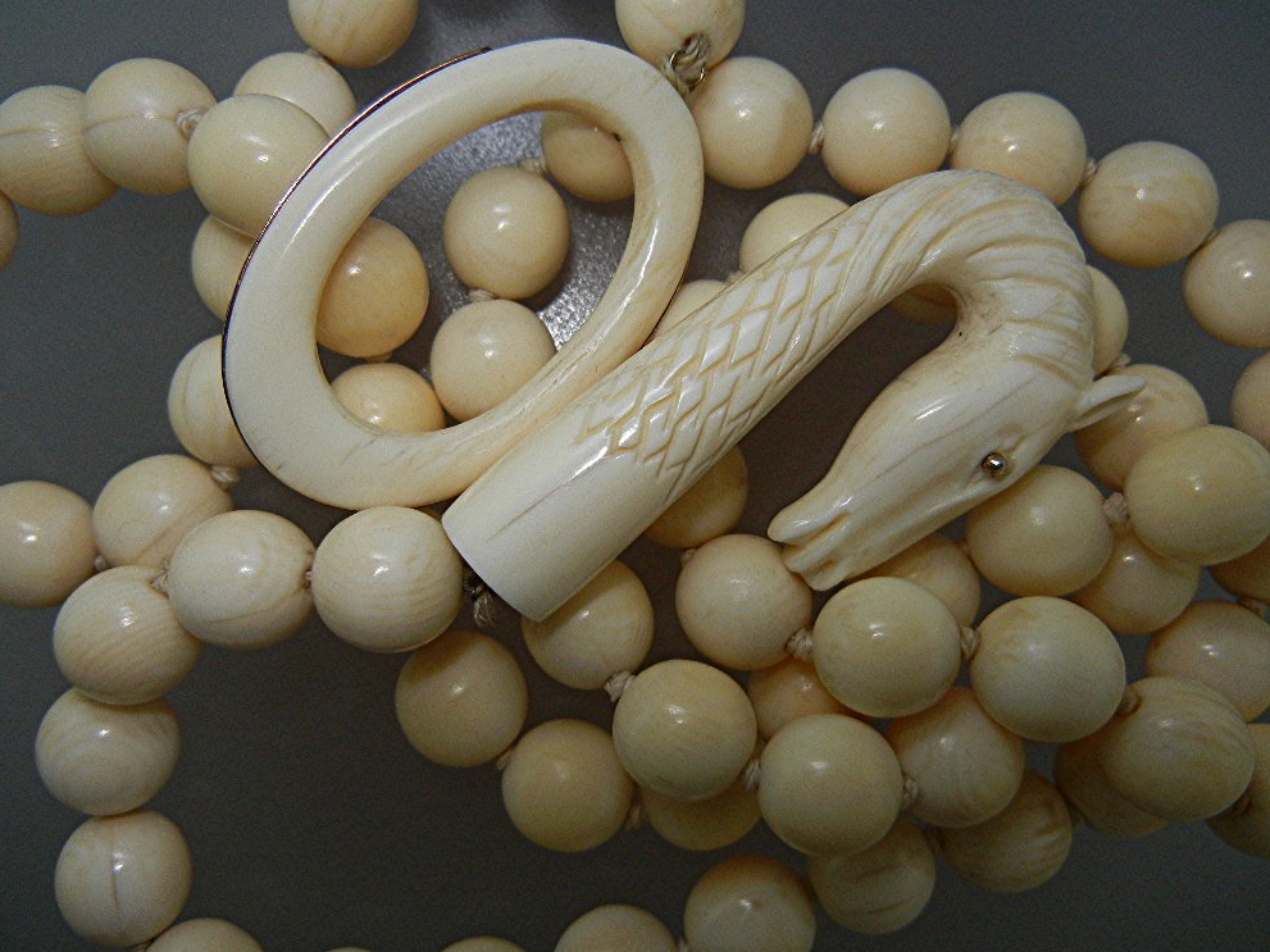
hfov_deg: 58.4
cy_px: 465
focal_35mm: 31
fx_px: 1137
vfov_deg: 45.4
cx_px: 638
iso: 200
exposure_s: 1/30
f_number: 7
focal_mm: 5.4
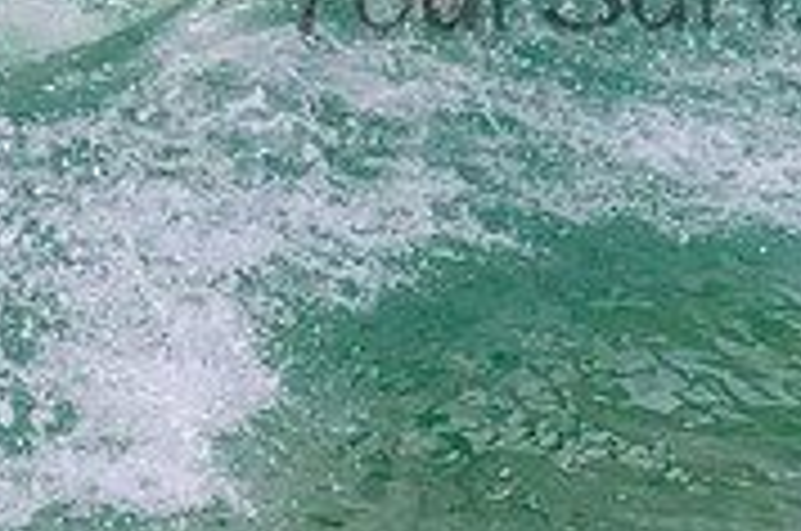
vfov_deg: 0.5
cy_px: -74
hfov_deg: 0.8
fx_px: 58057
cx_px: 742
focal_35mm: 2614
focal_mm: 800
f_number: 11
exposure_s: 1/2000
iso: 18000
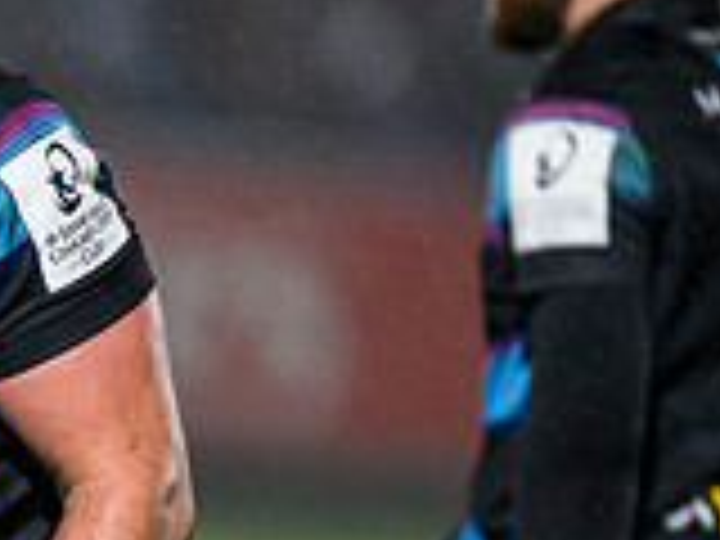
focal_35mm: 1859
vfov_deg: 0.8
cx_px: -484
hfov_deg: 1.1
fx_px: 38667
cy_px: 484
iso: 3200
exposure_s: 1/2000
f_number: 3.2
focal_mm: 400
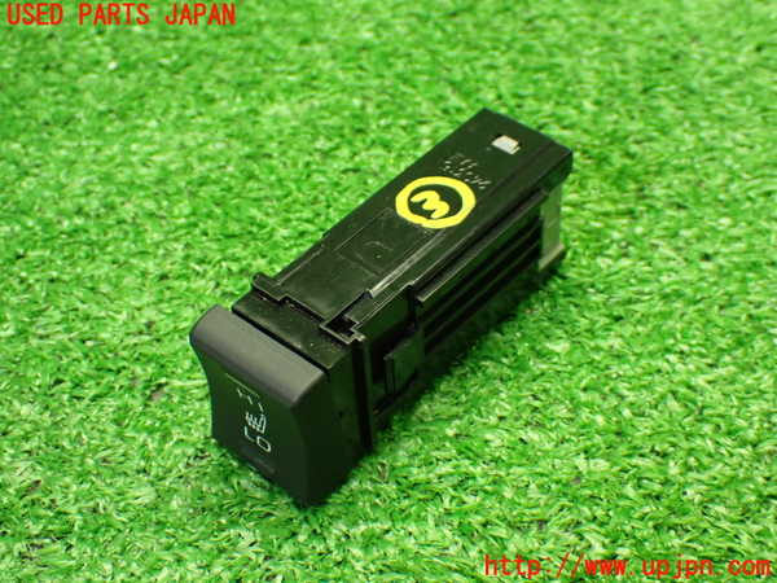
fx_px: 1302
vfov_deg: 25.2
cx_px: 388
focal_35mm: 58
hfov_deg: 33.2
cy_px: 292
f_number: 3.5
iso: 1000
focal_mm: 10.35
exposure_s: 1/60
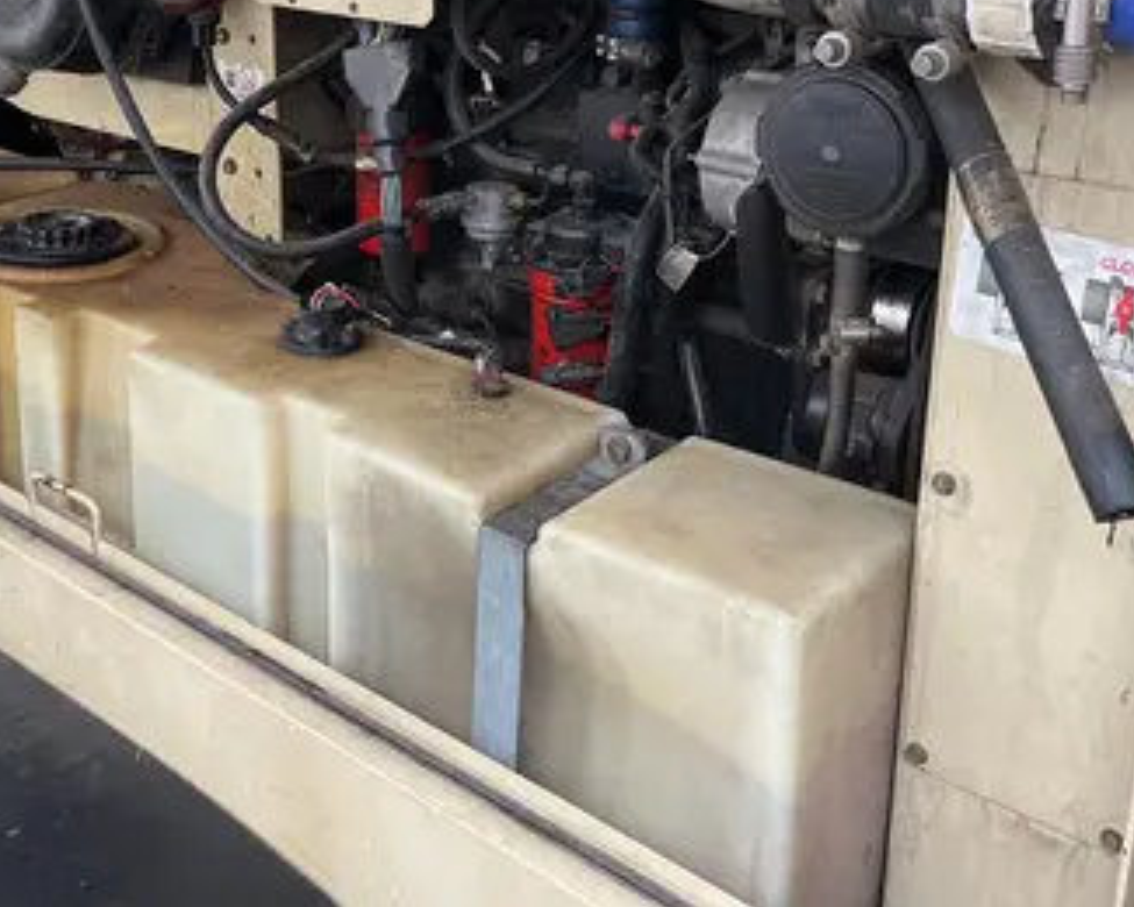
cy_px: 190
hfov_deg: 42.6
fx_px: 1443
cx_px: 426
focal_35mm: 43
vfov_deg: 33.9
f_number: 1.6
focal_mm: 5.1
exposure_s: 1/60
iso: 200
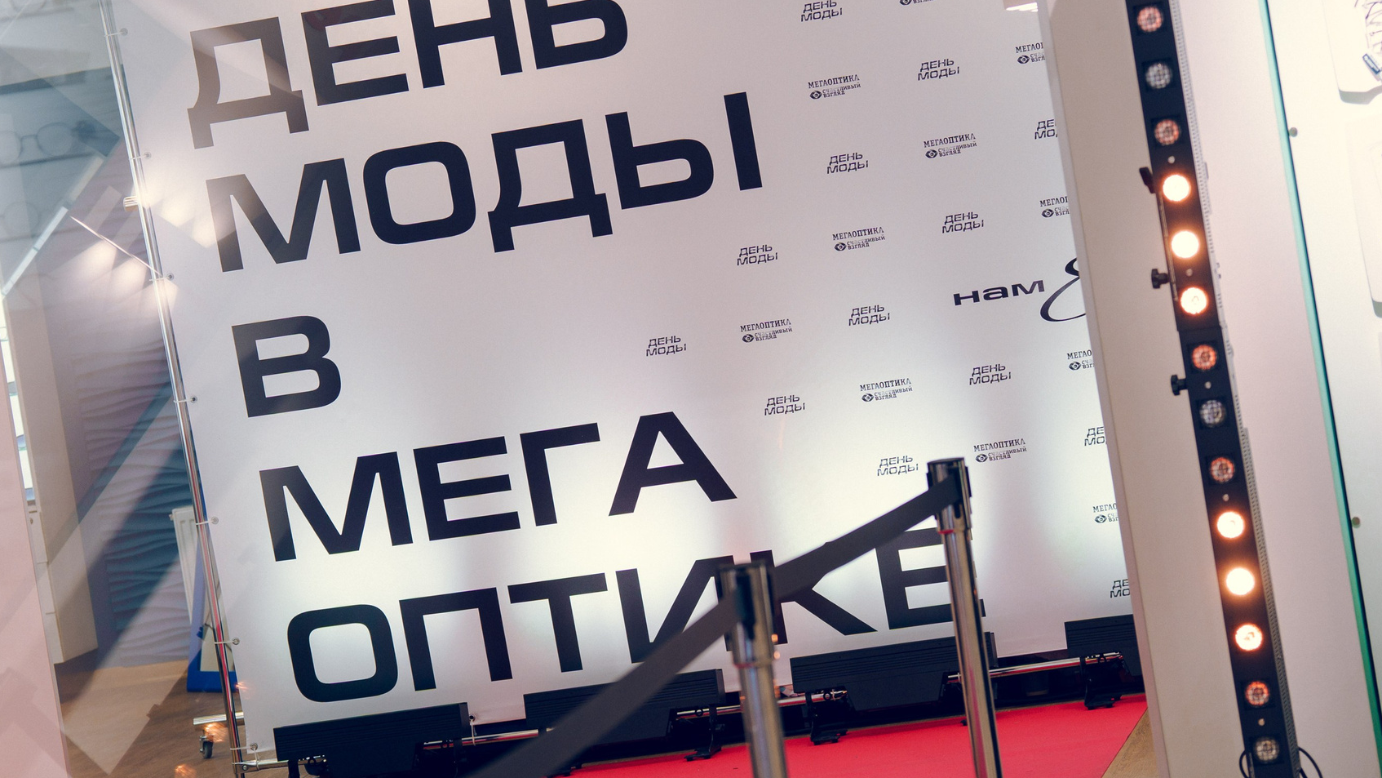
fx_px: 4141
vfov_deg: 10.7
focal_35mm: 113
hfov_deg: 18.9
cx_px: 536
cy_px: 320
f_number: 2.8
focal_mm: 61
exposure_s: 1/125
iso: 100
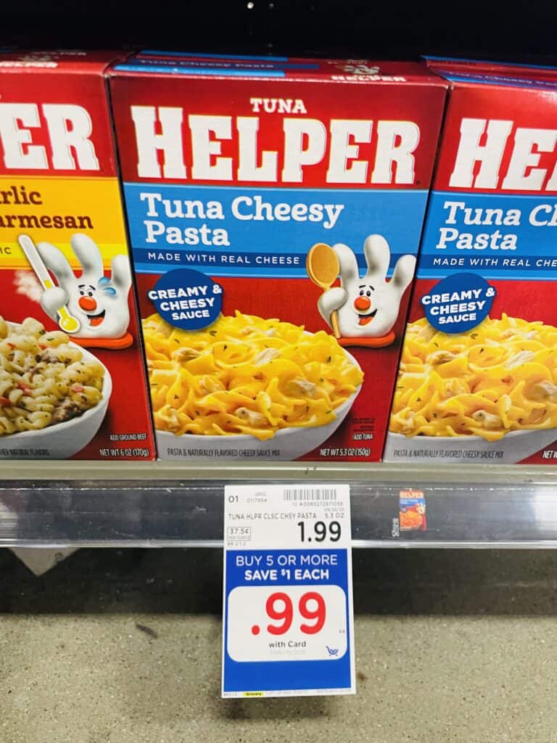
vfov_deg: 67.3
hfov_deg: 53.1
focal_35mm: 26
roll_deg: -2.8
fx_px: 558
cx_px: 278
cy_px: 372
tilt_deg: -32.3
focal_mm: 4.2
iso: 250
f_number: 1.6
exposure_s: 1/44
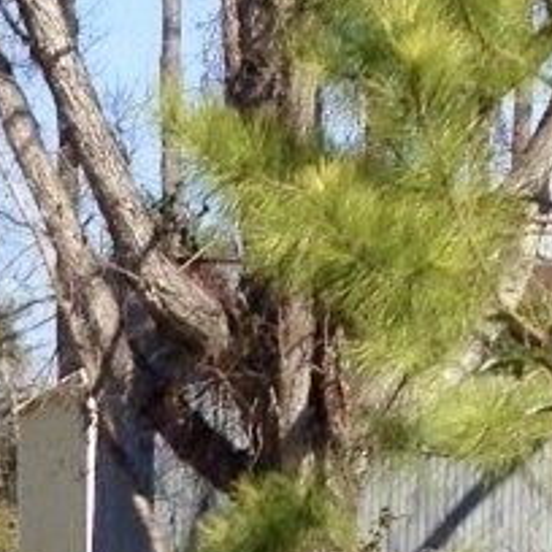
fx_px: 4474
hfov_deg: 6.9
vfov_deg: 6.8
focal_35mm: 248
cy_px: 1220
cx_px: -333
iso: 50
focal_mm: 4.28
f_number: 2.4
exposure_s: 1/1151
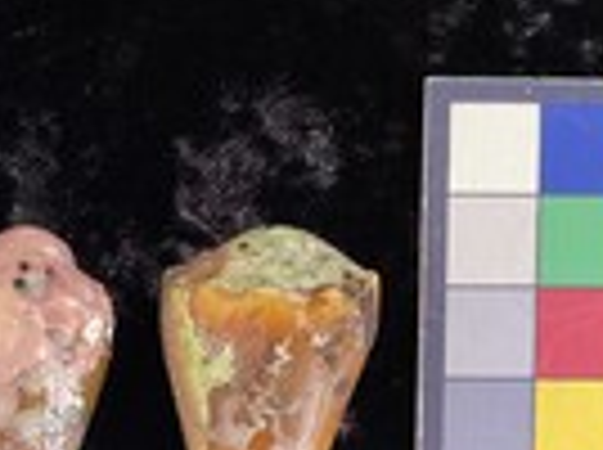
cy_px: 448
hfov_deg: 25.1
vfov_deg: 18.8
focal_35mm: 76
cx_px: 81
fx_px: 1322
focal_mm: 3
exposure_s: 1/60
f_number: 1.8
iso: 160
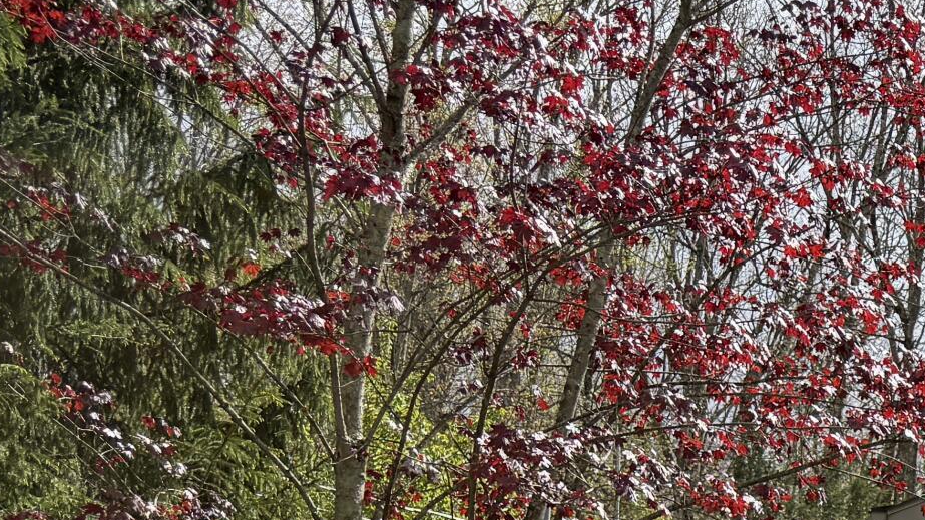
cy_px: 876
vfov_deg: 13.1
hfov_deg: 20.9
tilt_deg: +8.1
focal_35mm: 85
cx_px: 1415
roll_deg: -0.3
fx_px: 2085
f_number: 1.78
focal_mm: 6.76
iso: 100
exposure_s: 1/4167
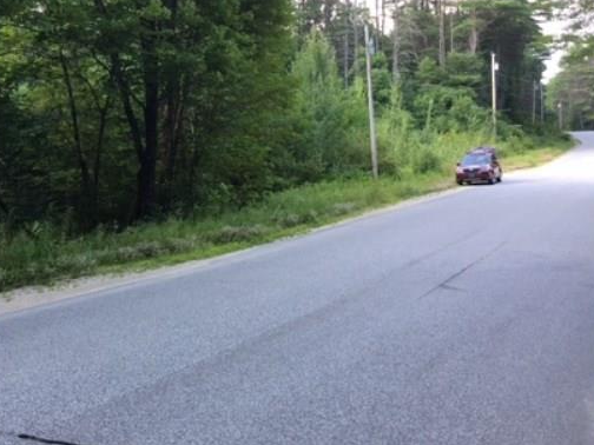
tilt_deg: +1.5
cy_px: 142
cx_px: 174
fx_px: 789
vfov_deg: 31.2
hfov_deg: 40.5
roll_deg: +0.6
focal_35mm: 46
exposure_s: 1/120
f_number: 2.2
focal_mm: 4.15
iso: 25
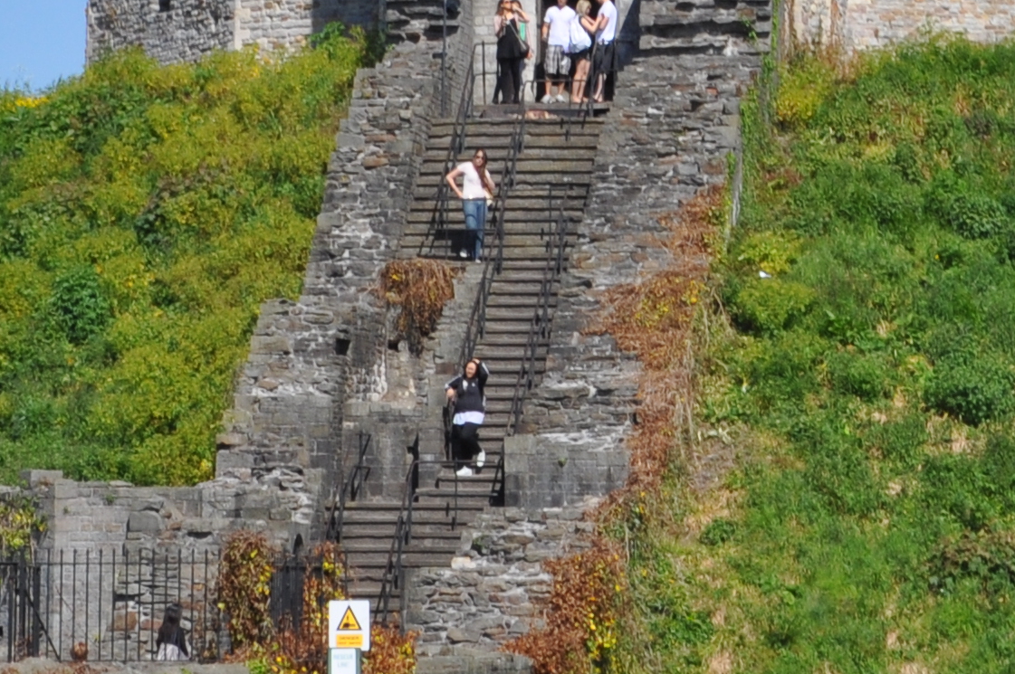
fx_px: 5492
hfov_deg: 10.5
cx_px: 690
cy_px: -254
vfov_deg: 6.9
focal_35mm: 195
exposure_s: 1/250
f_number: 16
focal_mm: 34
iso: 250
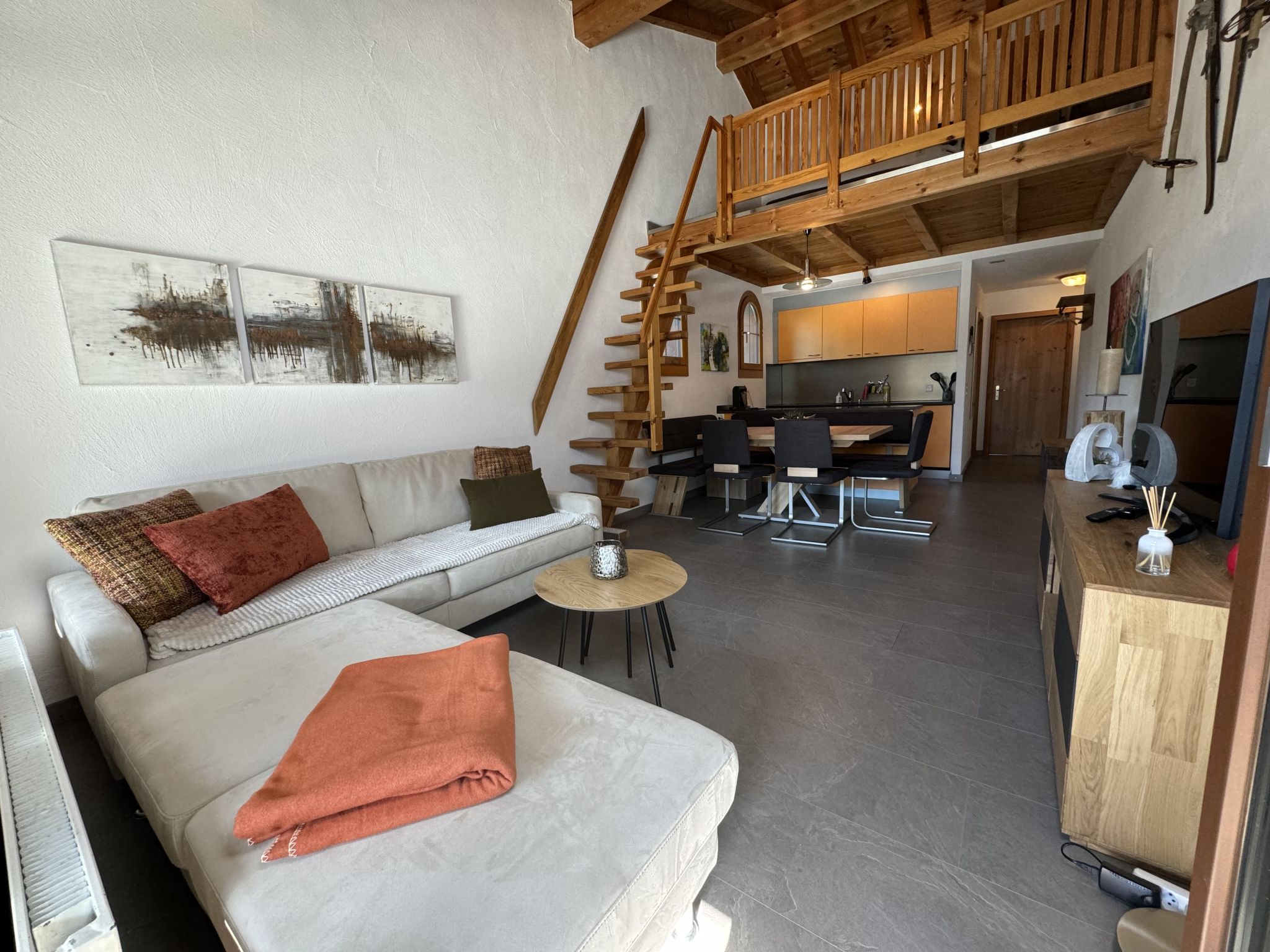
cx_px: 635
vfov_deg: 85.7
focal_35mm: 14
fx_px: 514
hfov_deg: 102.1
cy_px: 476
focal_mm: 2.22
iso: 200
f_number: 2.2
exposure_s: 1/100
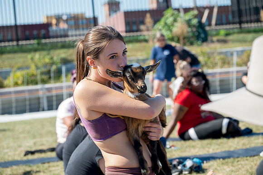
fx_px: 877
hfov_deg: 17.1
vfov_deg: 11.4
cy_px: 88
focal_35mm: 120
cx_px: 132
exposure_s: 1/640
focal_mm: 120
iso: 400
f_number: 6.3
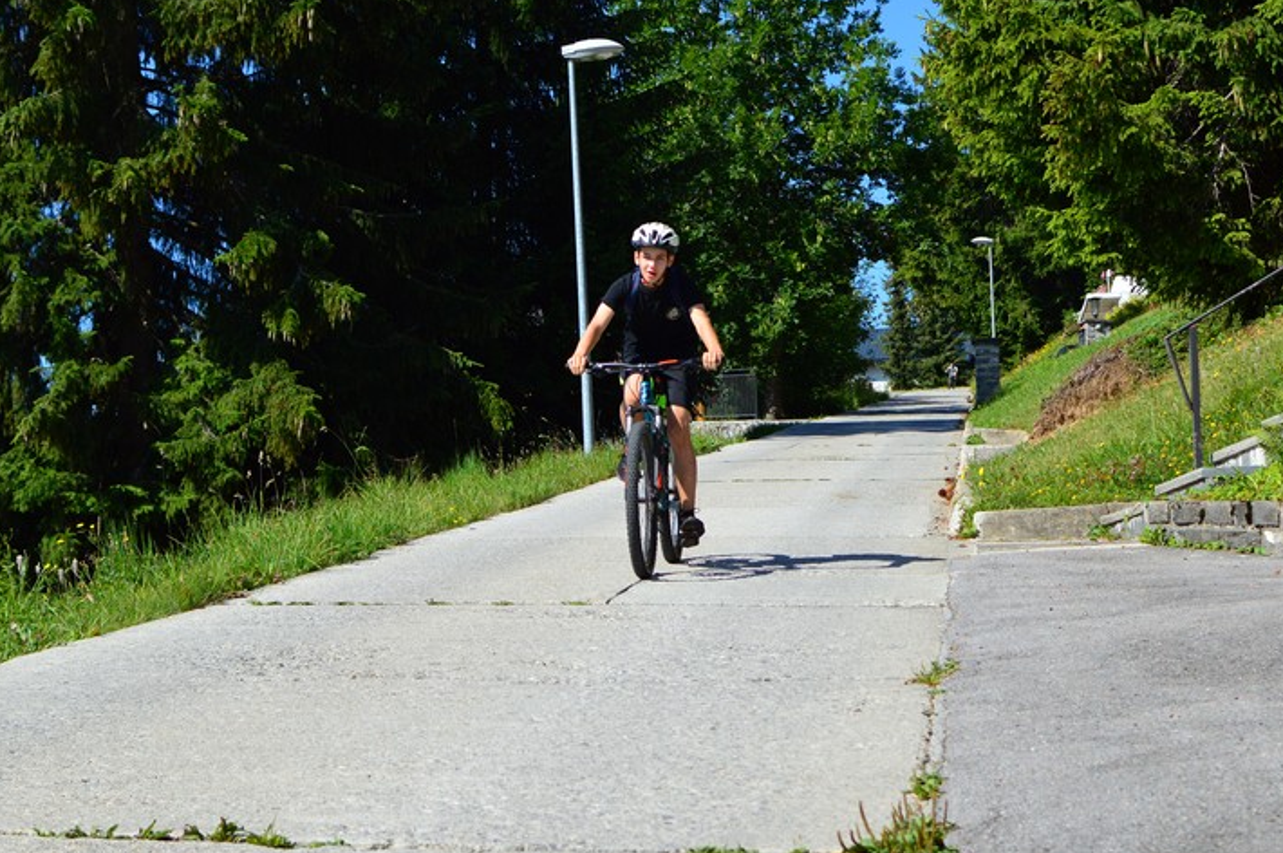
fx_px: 2696
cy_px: 361
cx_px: 629
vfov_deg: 18.0
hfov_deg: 26.8
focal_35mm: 76
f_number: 4.5
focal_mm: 35
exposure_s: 1/1600
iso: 200
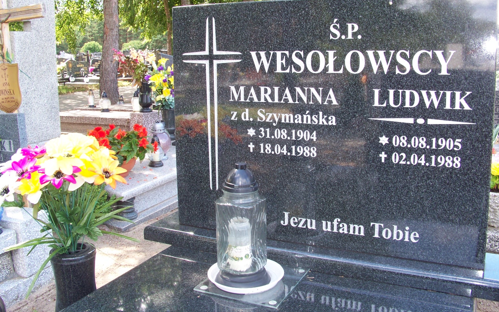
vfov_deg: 35.2
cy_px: 126
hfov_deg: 54.0
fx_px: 489
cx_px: 256
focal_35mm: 36
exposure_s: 1/25
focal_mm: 5.85
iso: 64
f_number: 5.6
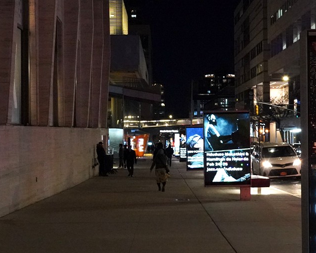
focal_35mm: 83
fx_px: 777
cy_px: 100
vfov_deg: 18.5
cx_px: 194
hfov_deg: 23.0
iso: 10000
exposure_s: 1/80
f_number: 6.3
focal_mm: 28
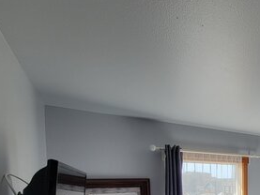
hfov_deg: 43.7
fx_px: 225
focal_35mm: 30
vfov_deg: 41.3
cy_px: 191
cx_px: 296
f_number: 2.2
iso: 64
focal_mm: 2.2
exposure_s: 1/120
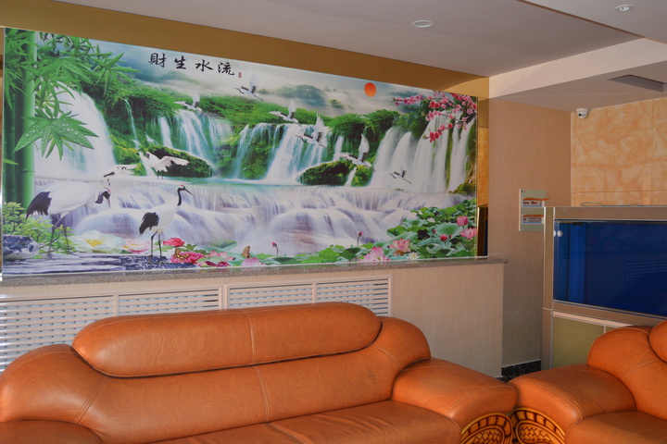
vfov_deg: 43.6
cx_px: 334
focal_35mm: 30
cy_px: 222
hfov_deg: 61.9
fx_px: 556
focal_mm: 20
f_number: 3.5
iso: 500
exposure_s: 1/60
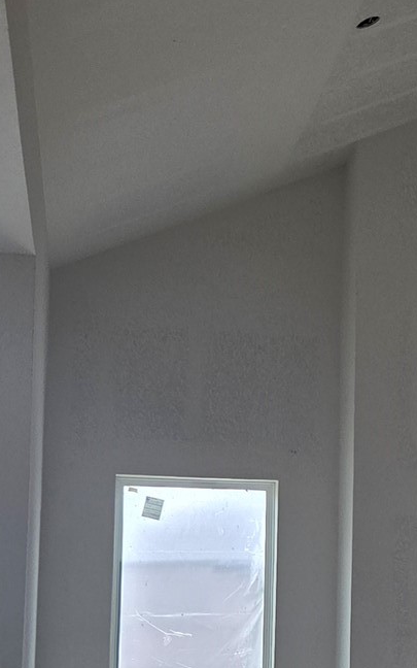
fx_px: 1400
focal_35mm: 77
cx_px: 585
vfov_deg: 26.5
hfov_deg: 15.8
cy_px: 491
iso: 100
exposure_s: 1/180
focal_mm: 5.4
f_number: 1.8
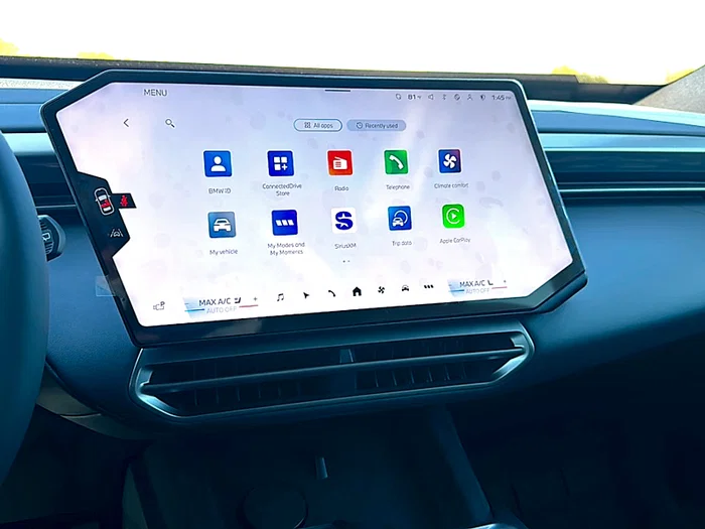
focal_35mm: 25
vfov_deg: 54.9
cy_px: 264
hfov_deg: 69.4
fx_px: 509
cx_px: 352
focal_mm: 6.86
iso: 80
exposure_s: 1/328
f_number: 1.78
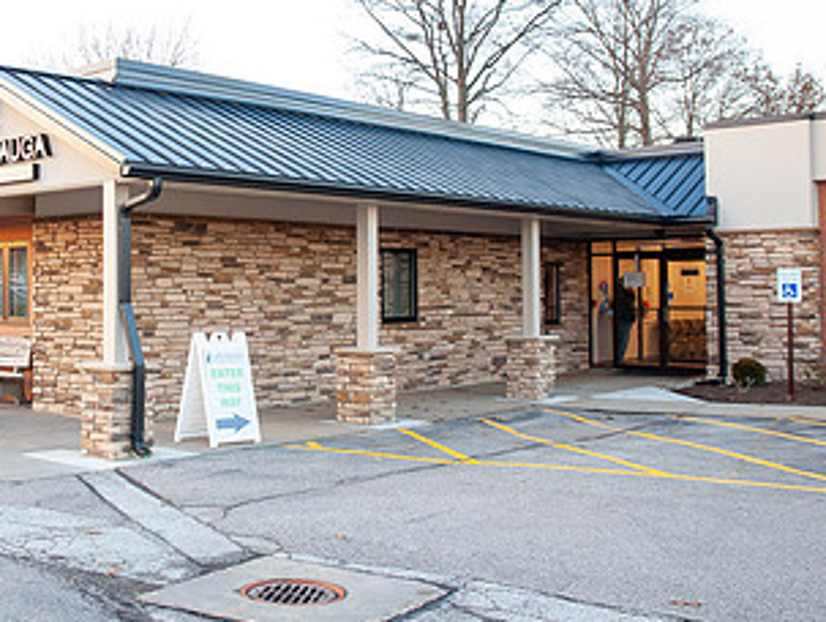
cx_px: 185
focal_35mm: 45
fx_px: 1075
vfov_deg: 32.1
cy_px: 237
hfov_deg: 40.6
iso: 500
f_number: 3.2
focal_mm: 24
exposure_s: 1/160
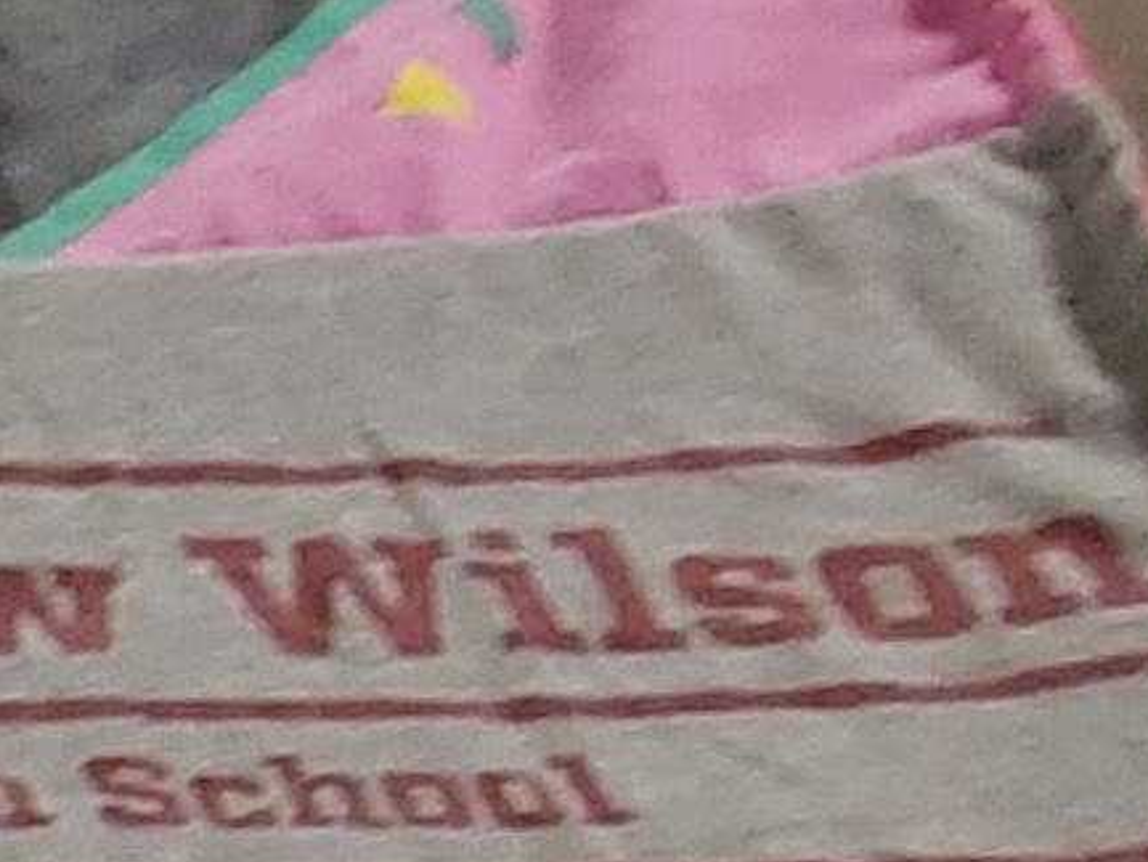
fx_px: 7000
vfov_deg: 6.5
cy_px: 2392
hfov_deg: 7.8
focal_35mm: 211
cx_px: -2593
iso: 64
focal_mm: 2.91
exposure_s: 1/50
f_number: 1.9
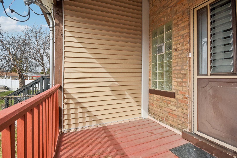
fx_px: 109
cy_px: 79
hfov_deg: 95.0
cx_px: 118
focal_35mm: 16
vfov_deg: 72.1
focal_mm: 11
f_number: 8
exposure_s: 1/1250
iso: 500
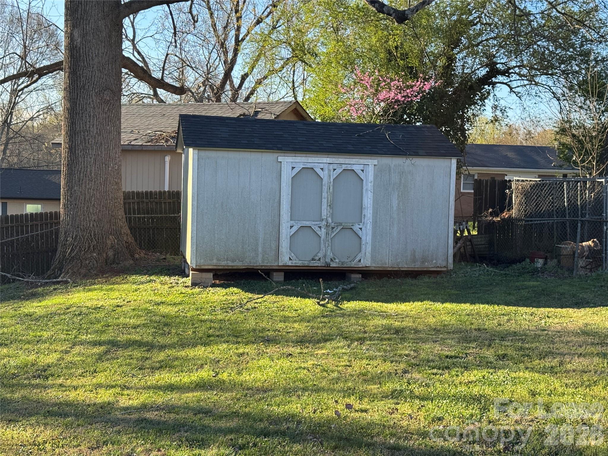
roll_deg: -1.2
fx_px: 843
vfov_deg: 30.3
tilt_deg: -3.5
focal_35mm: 48
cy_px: 228
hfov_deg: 39.7
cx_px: 304
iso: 64
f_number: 1.78
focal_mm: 6.76
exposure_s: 1/792
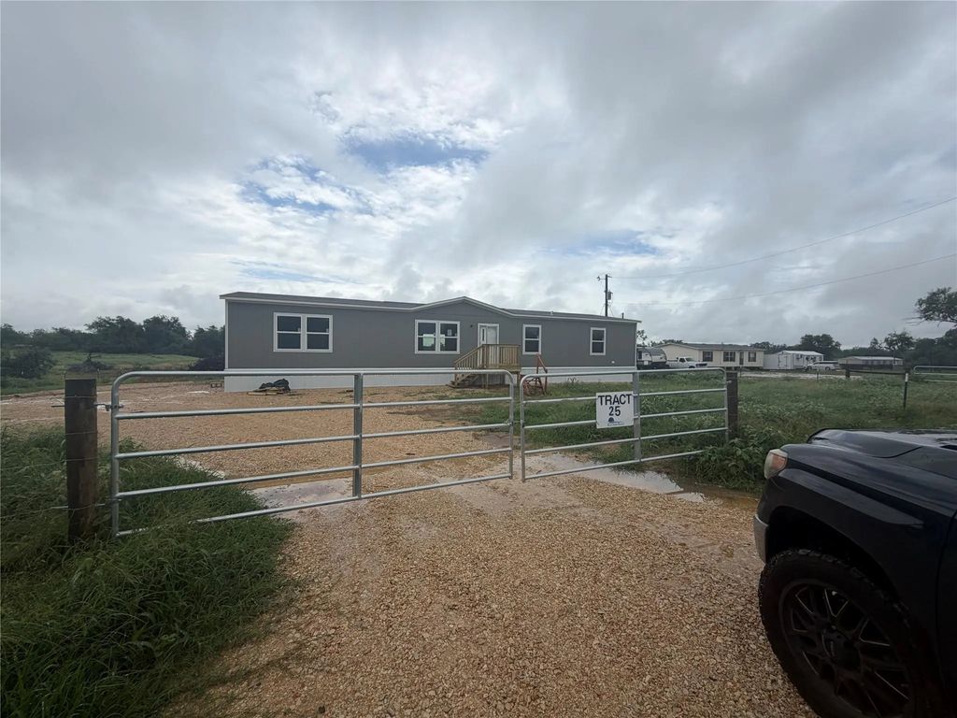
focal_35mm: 14
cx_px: 478
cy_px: 359
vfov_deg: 85.7
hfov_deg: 102.1
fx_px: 387
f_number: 2.2
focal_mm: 2.22
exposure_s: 1/1312
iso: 20
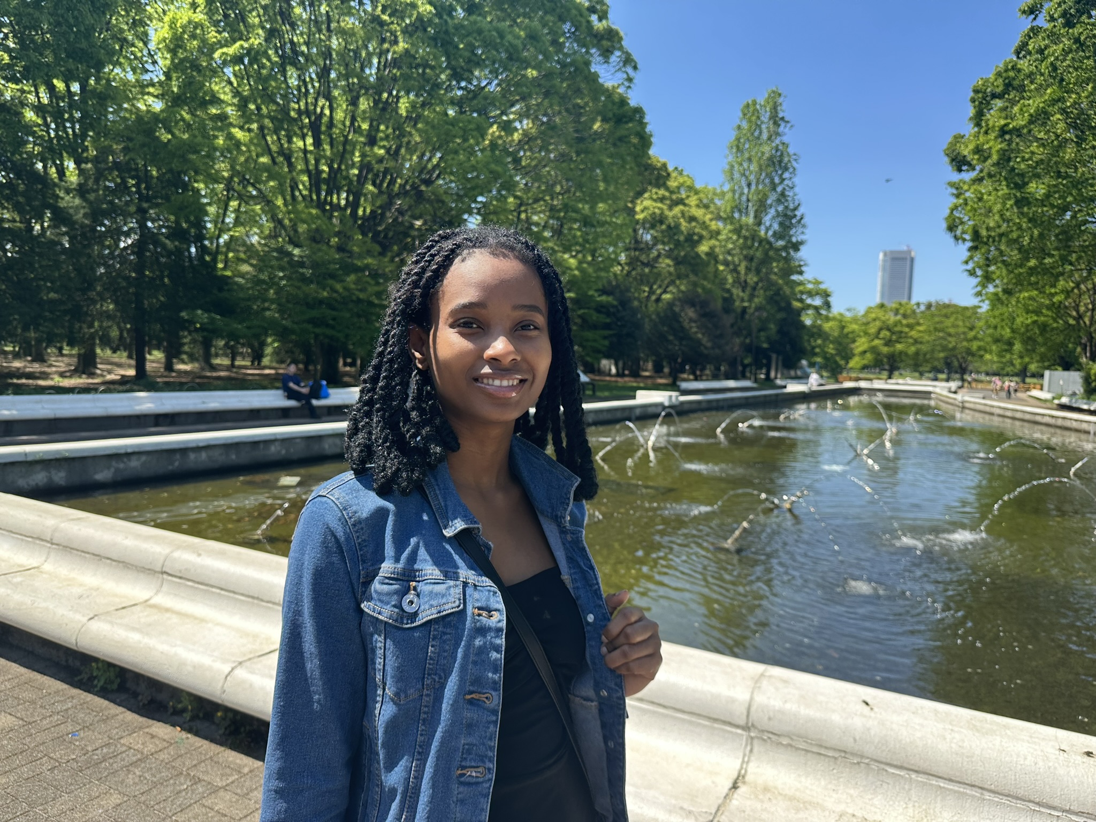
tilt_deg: -3.4
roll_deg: -2.8
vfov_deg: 56.8
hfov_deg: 71.6
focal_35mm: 24
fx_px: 760
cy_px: 411
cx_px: 548
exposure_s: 1/1495
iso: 80
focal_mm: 6.86
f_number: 1.78
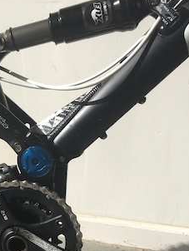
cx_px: 38
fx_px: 349
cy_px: 185
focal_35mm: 48
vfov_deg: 38.7
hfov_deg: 29.6
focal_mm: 4.15
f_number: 2.2
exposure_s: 1/1980
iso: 32
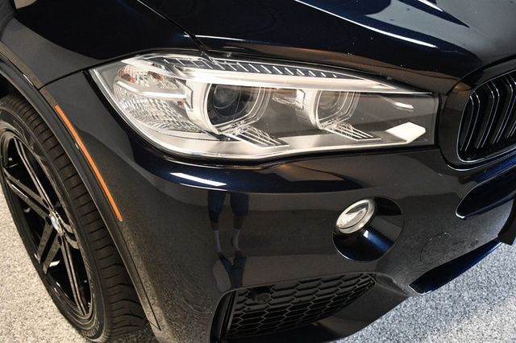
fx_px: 516
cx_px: 258
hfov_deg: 53.2
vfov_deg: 36.8
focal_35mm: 36
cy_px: 172
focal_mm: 24
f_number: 3.8
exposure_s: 1/125
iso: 3200
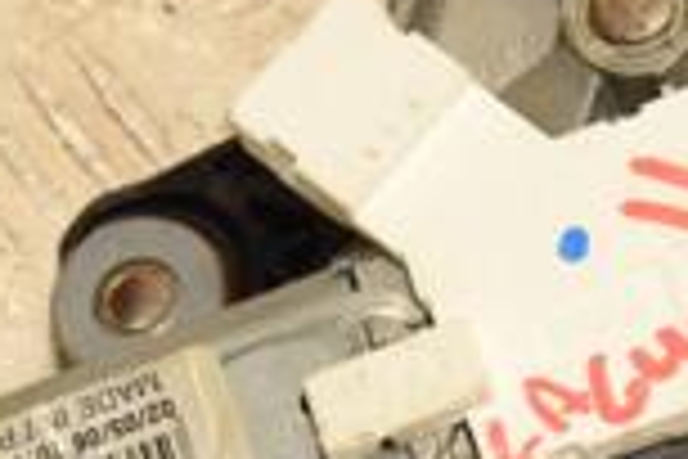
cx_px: 535
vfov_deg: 4.9
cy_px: 324
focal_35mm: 283
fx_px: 5408
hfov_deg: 7.3
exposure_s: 1/200
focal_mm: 48
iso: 800
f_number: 8
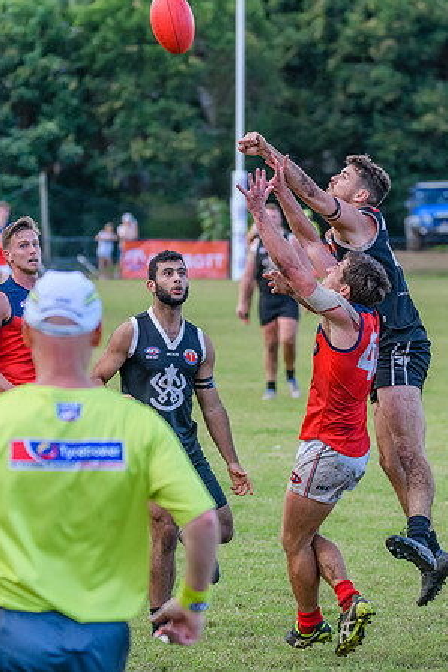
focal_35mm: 302
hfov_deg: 4.5
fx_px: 5637
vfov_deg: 6.8
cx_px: 334
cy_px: 345
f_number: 5
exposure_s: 1/2000
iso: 2800
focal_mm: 190
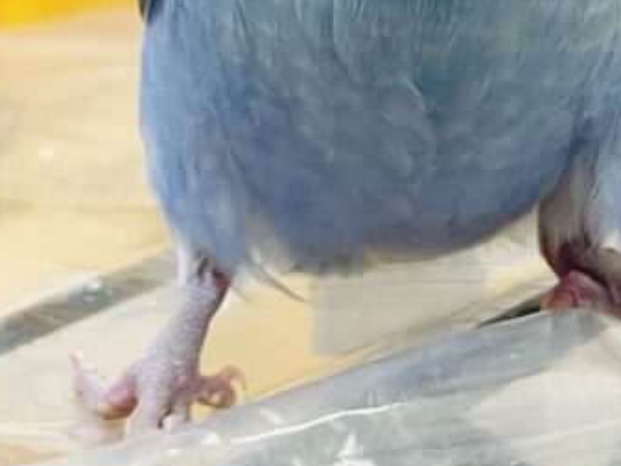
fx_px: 3320
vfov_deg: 7.9
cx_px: 437
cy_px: -239
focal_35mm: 185
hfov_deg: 10.7
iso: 80
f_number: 2
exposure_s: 1/99
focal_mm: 6
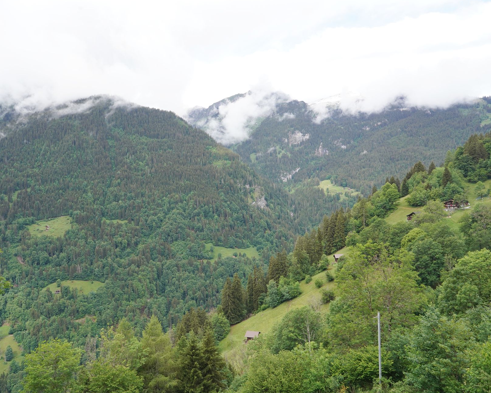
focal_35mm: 28
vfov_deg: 51.5
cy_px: 199
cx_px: 216
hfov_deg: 62.0
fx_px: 407
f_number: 14
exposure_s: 1/100
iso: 400
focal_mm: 24
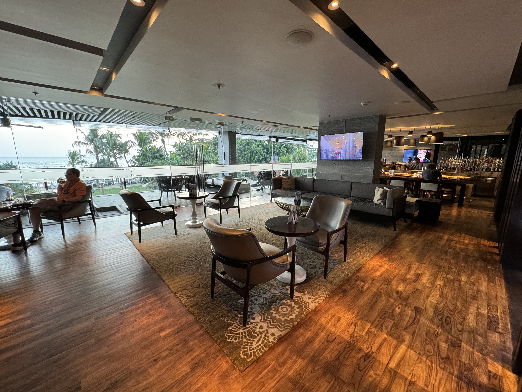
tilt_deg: -11.1
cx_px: 261
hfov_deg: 102.1
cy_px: 196
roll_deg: -0.1
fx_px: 211
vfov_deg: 85.7
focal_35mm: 14
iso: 250
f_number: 2.2
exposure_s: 1/50
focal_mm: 2.22
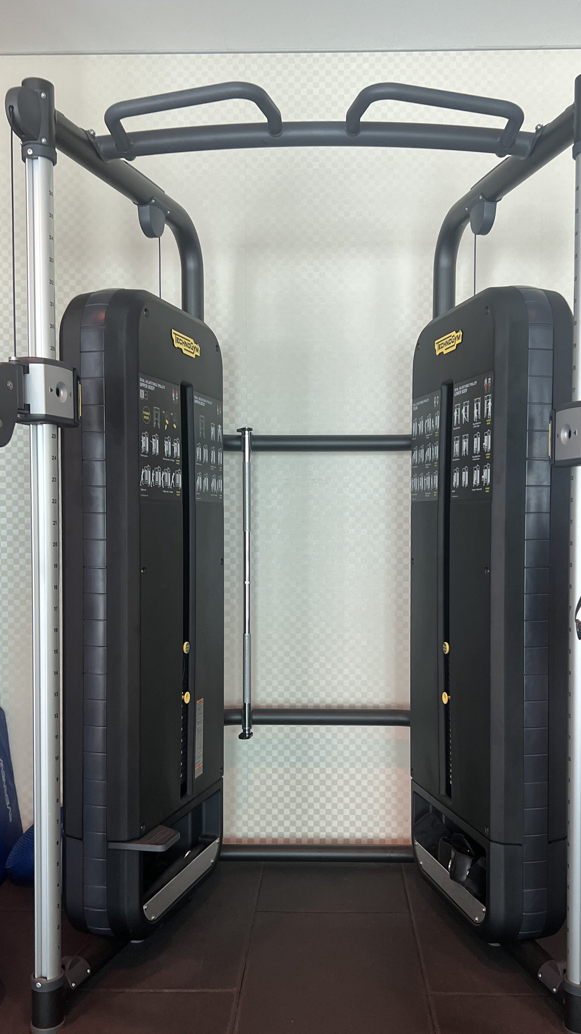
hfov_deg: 35.6
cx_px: 313
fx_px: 904
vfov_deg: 59.4
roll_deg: +0.0
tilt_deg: -1.1
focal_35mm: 33
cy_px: 550
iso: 160
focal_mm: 5.7
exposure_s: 1/50
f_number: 1.5
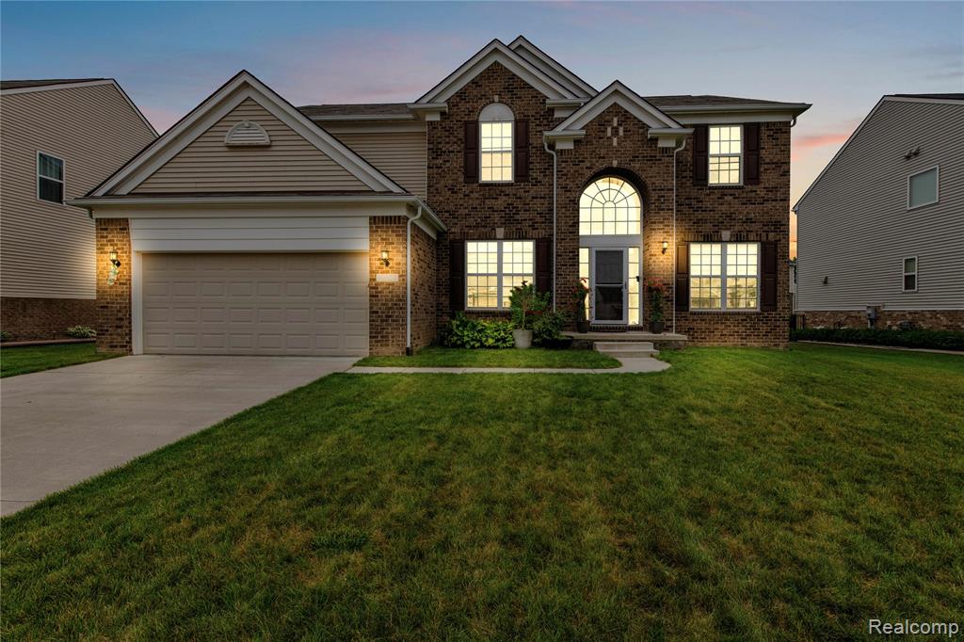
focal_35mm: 17
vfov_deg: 70.4
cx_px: 482
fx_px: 455
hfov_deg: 93.3
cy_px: 321
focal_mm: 17
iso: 1600
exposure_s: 1/50
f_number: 10
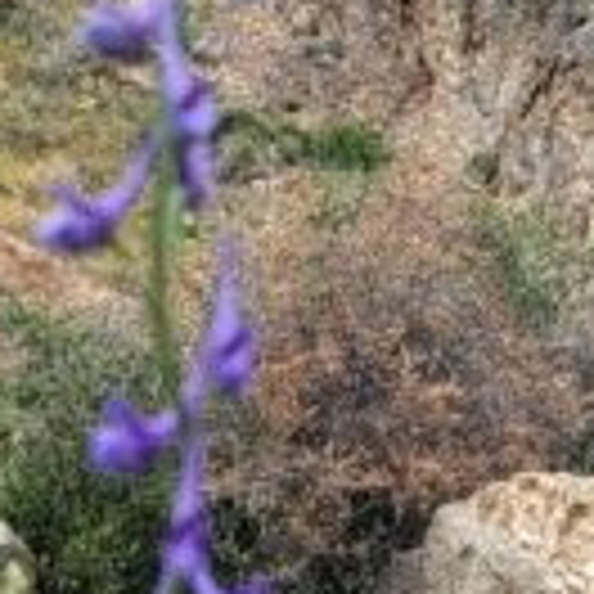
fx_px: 3203
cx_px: 360
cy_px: 1048
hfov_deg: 10.6
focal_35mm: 165
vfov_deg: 10.0
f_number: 1.8
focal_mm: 5
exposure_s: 1/389
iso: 40
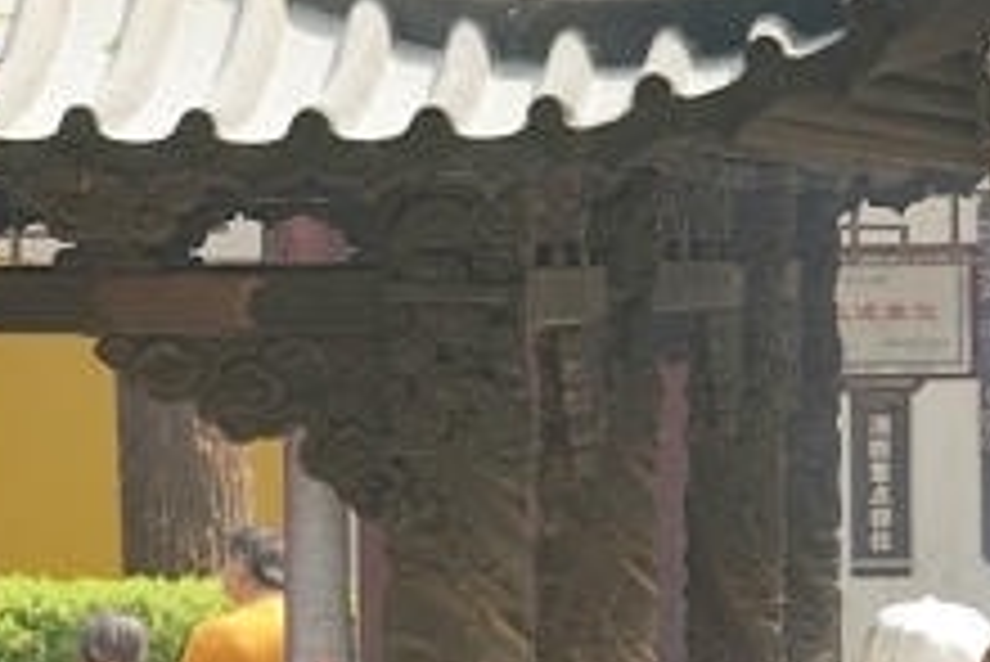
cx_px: 328
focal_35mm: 169
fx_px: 4650
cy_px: 698
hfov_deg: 12.1
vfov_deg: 8.1
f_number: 5.6
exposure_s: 1/80
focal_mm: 31
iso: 100
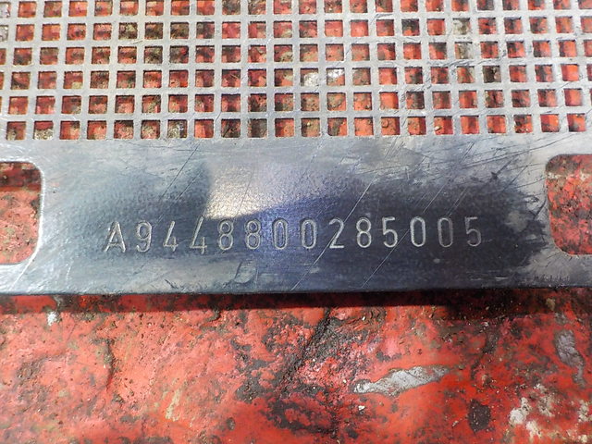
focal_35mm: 30
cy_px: 222
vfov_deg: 46.8
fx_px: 513
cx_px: 296
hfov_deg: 60.0
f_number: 3.3
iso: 400
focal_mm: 4.1
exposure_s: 1/8
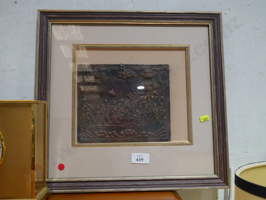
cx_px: 133
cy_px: 100
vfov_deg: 41.8
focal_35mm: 34
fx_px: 261
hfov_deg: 53.9
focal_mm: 17
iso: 400
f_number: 4
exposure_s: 1/60
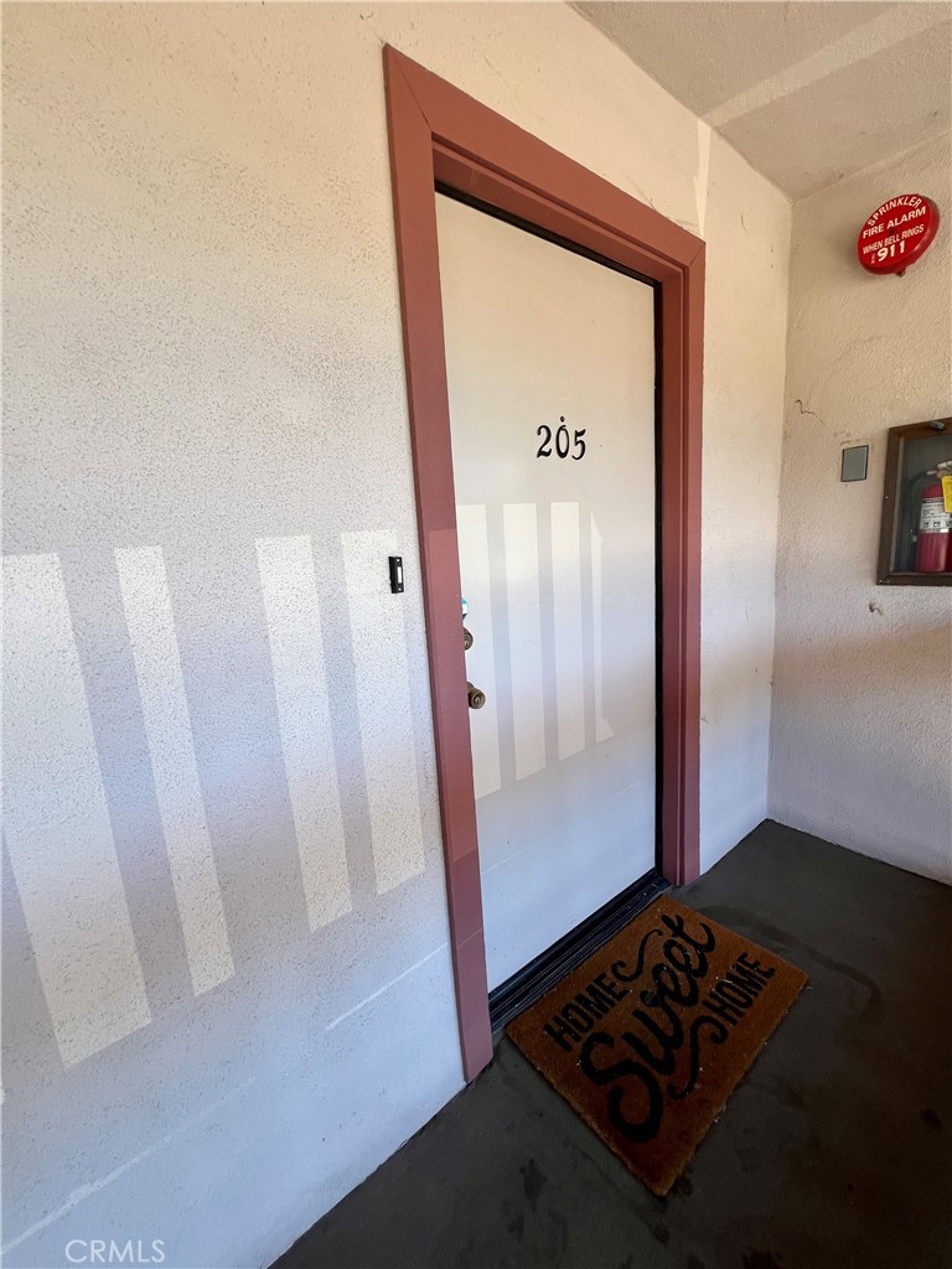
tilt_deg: -12.0
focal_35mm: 13
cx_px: 476
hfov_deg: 89.9
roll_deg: +4.1
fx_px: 477
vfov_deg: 106.2
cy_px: 634
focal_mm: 1.57
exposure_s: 1/115
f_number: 1.8
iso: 32
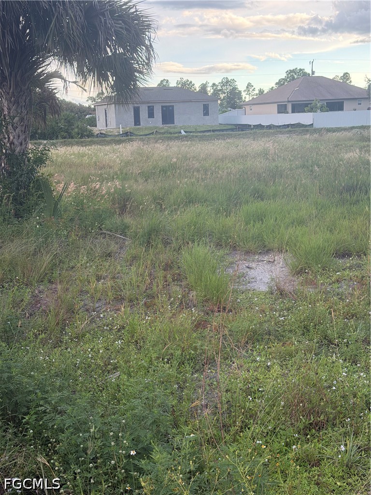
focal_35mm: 48
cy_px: 248
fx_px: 686
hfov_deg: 30.3
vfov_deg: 39.7
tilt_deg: -12.8
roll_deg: +0.6
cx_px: 186
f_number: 1.78
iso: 80
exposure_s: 1/291
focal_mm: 6.76
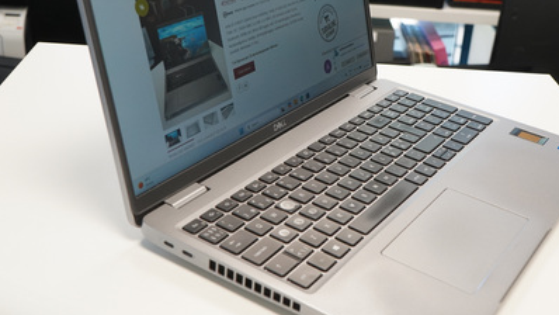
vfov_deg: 24.4
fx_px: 726
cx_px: 315
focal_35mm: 49
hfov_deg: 42.0
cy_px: 118
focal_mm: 31
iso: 2000
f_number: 7.1
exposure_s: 1/80
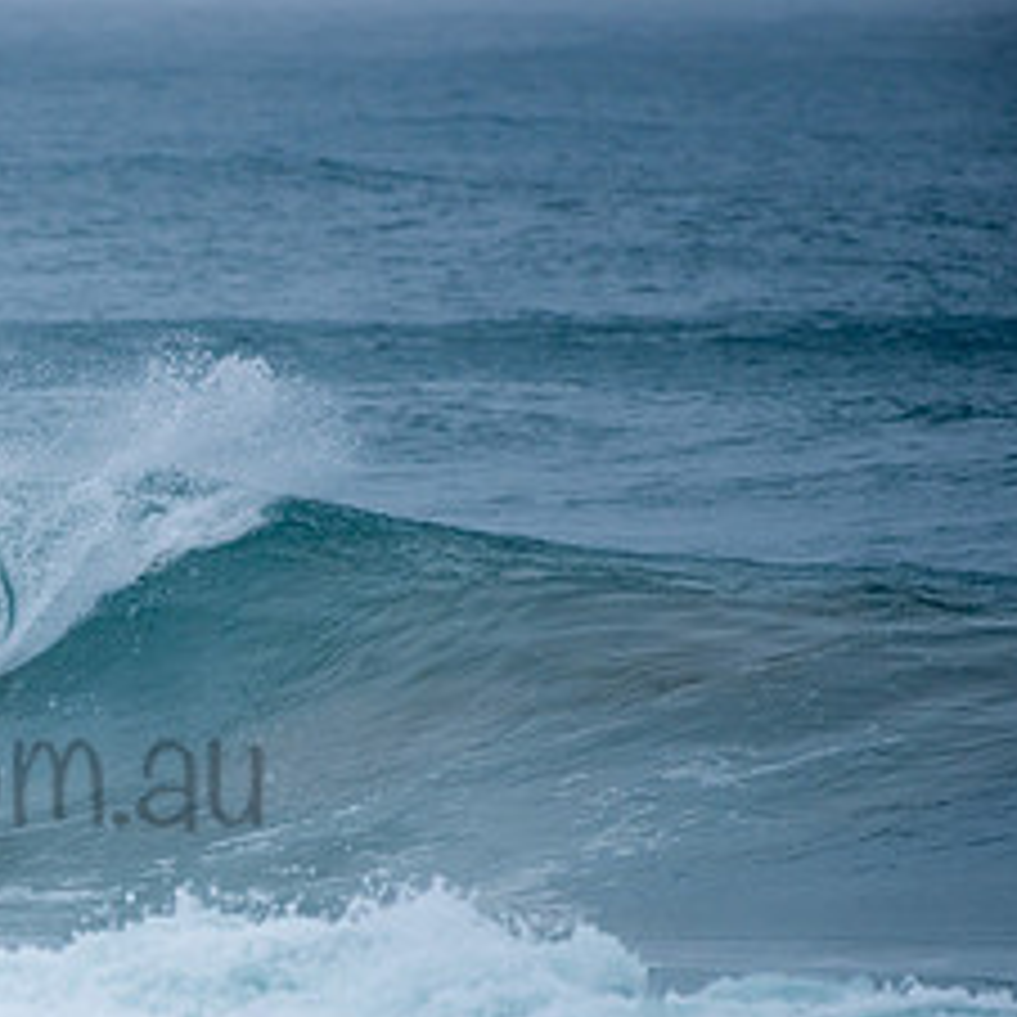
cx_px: -212
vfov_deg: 1.6
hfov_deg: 1.6
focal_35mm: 1089
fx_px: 36197
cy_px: 722
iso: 200
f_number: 5.6
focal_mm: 500
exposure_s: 1/1000
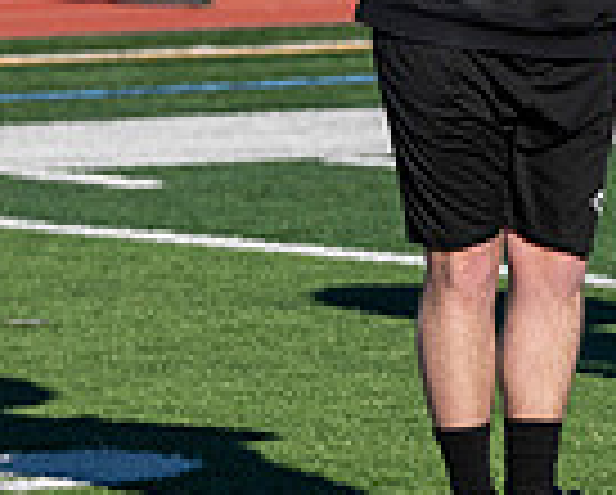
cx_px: 598
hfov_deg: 3.2
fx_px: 10881
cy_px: -308
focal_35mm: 596
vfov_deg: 2.6
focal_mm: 150
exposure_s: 1/2000
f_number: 5
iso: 250
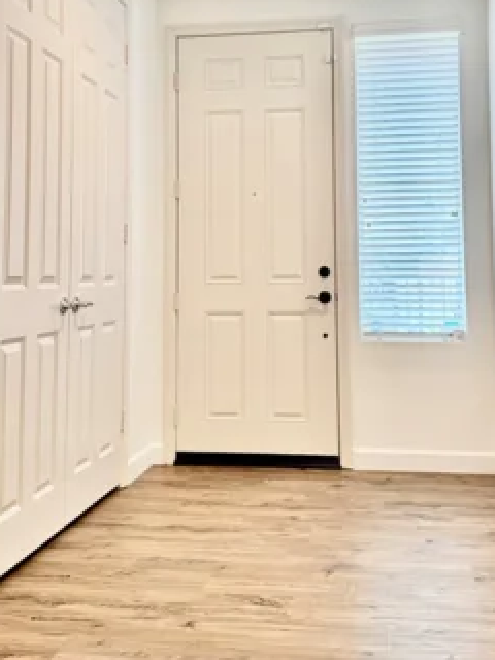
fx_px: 801
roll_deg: +0.3
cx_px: 272
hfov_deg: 34.3
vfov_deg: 43.9
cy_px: 202
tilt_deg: +4.0
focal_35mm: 42
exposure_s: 1/120
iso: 125
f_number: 1.78
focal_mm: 6.76
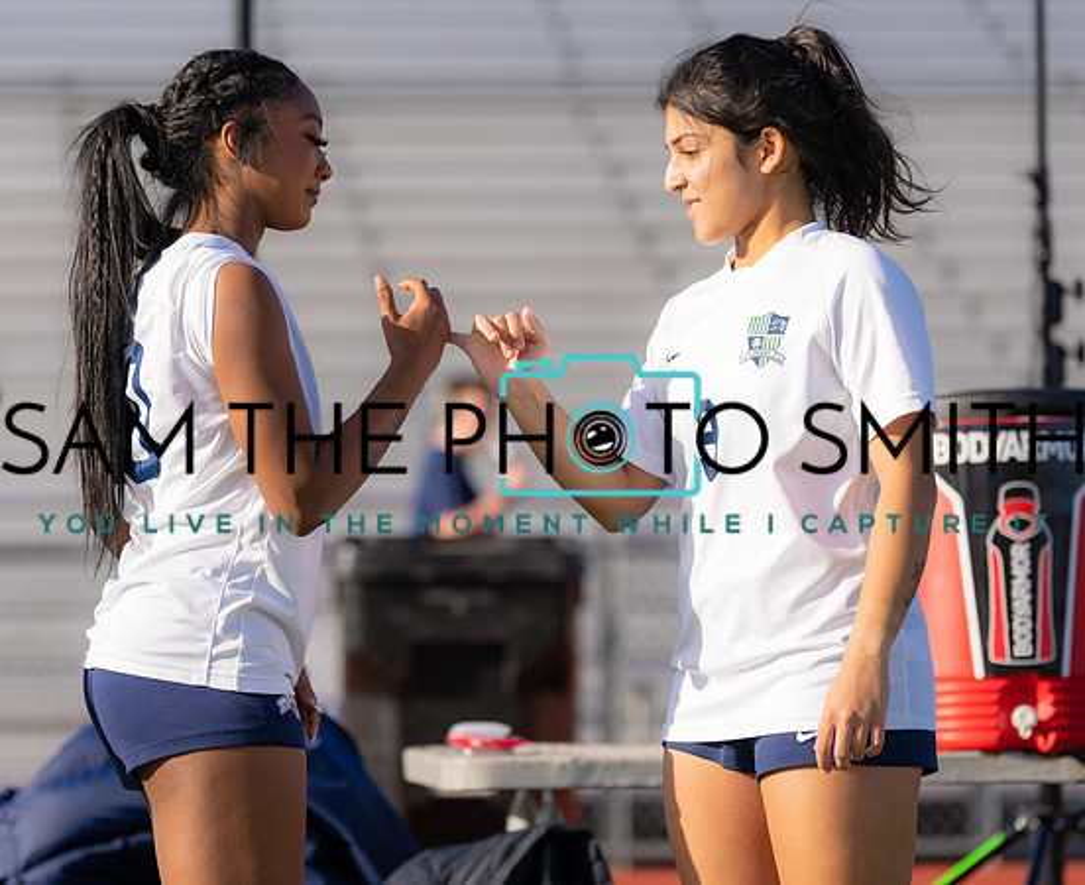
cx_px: 458
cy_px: 401
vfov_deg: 9.9
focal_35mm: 158
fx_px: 5120
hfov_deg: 12.1
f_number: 2.8
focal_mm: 127
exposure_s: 1/2500
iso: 200
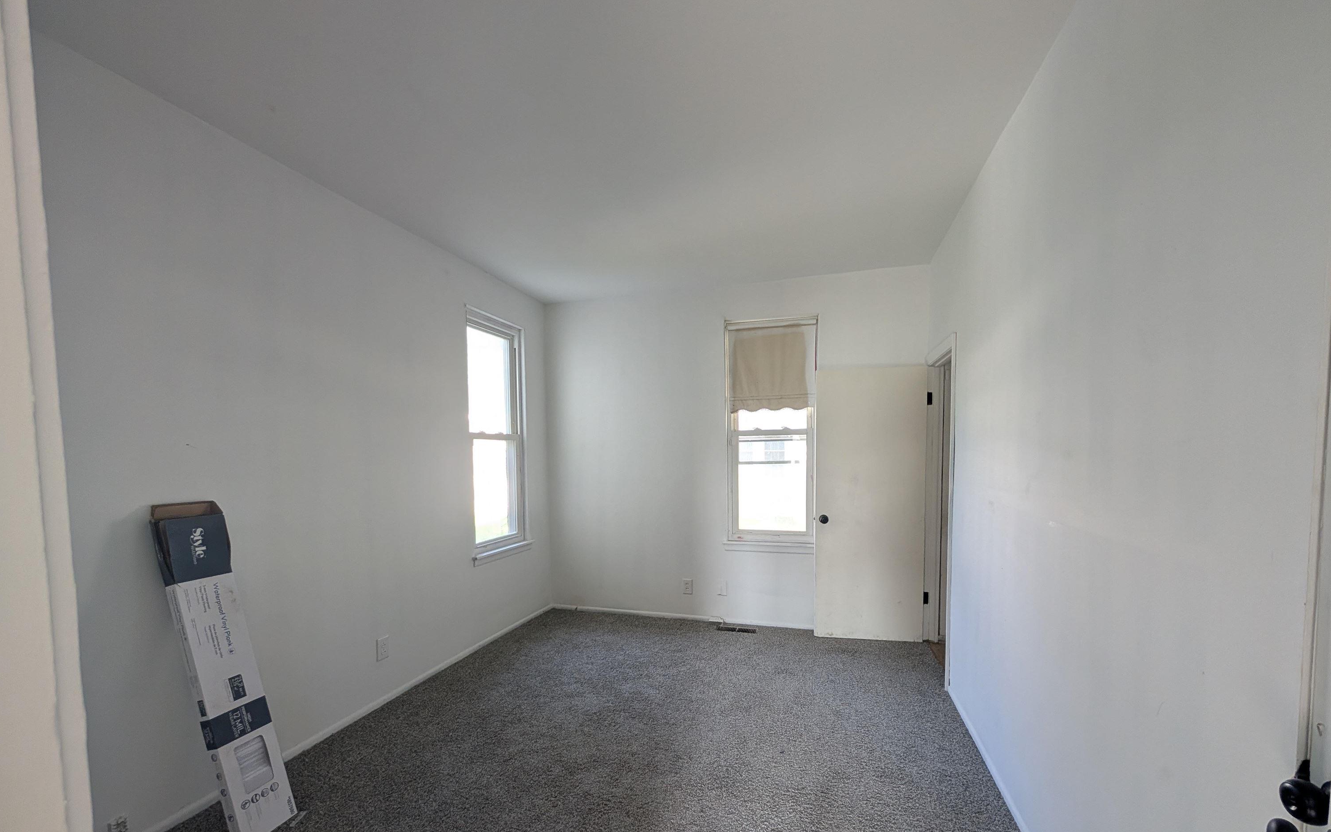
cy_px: 481
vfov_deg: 82.2
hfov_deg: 109.4
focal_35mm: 13
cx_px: 668
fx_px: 472
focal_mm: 2.02
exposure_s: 1/90
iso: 122
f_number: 1.7
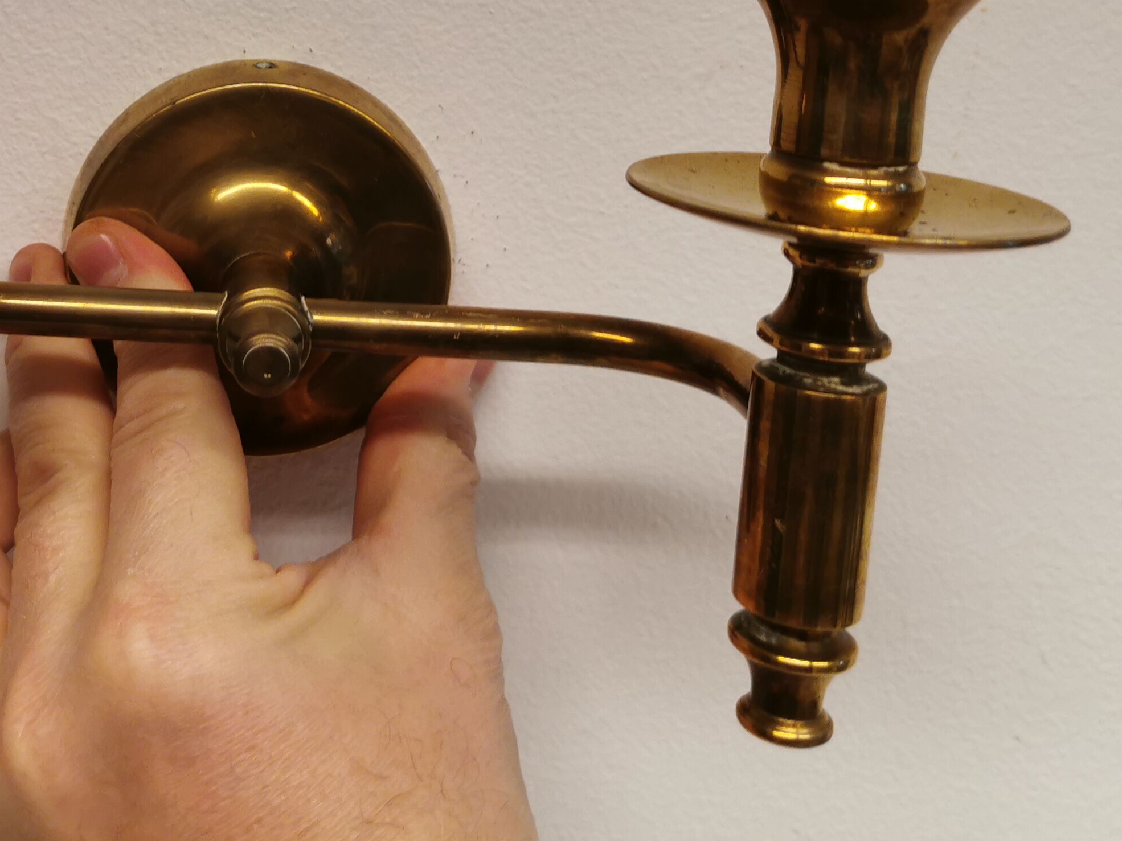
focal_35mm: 50
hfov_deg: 37.0
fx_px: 1620
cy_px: 65
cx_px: 243
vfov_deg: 27.9
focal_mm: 5.56
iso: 100
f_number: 1.6
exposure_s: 1/50
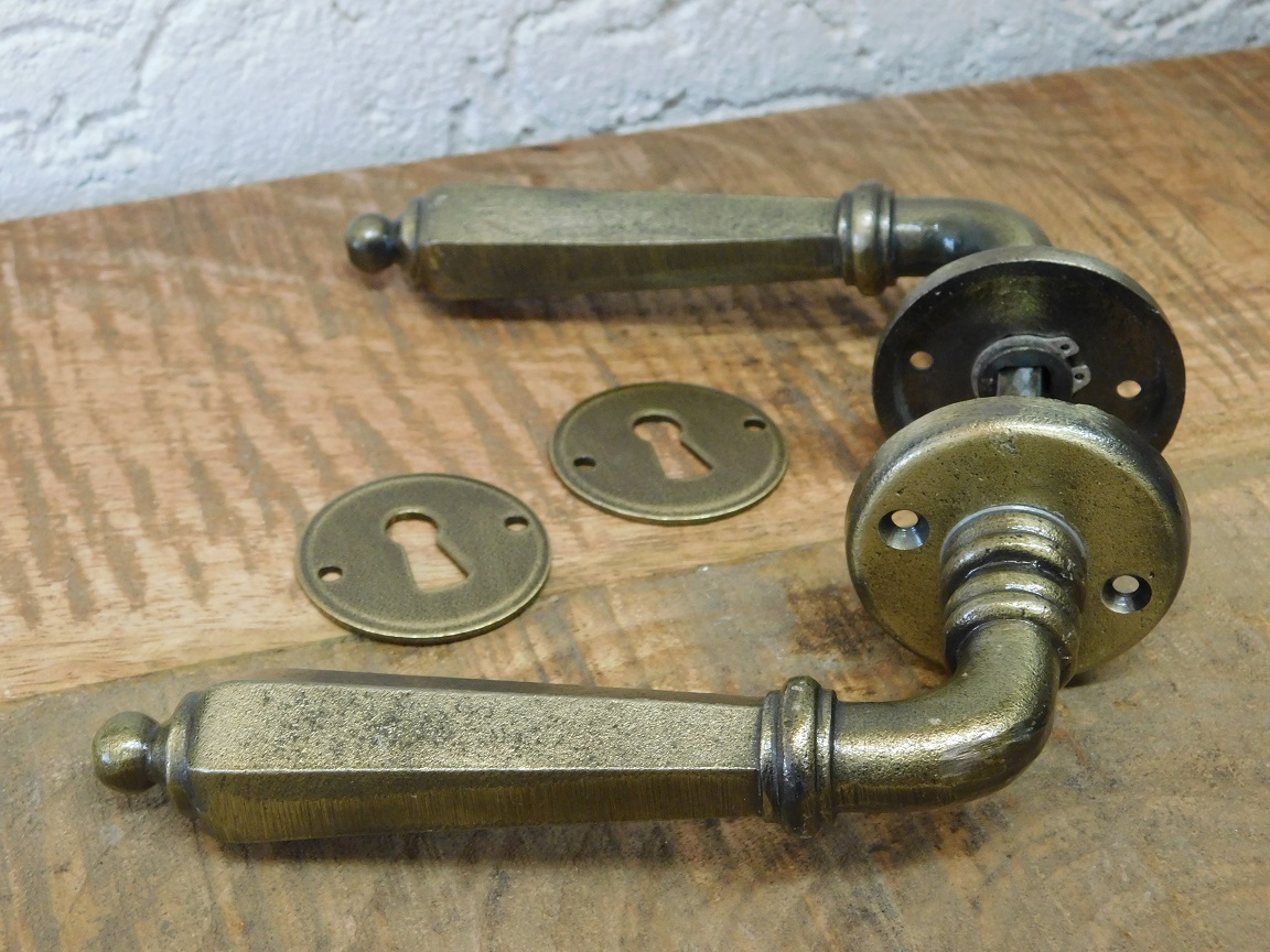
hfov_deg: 32.7
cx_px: 635
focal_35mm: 59
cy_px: 476
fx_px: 2165
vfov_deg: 24.8
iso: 320
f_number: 4
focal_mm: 10.4
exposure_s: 1/30
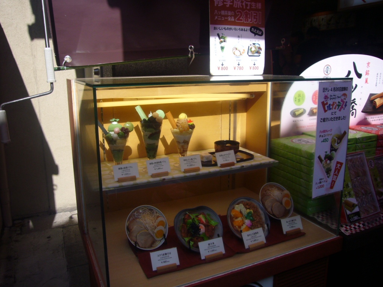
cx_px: 192
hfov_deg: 63.4
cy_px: 144
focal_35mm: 28
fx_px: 310
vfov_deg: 49.7
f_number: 5.6
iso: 80
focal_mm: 4.6
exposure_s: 1/320
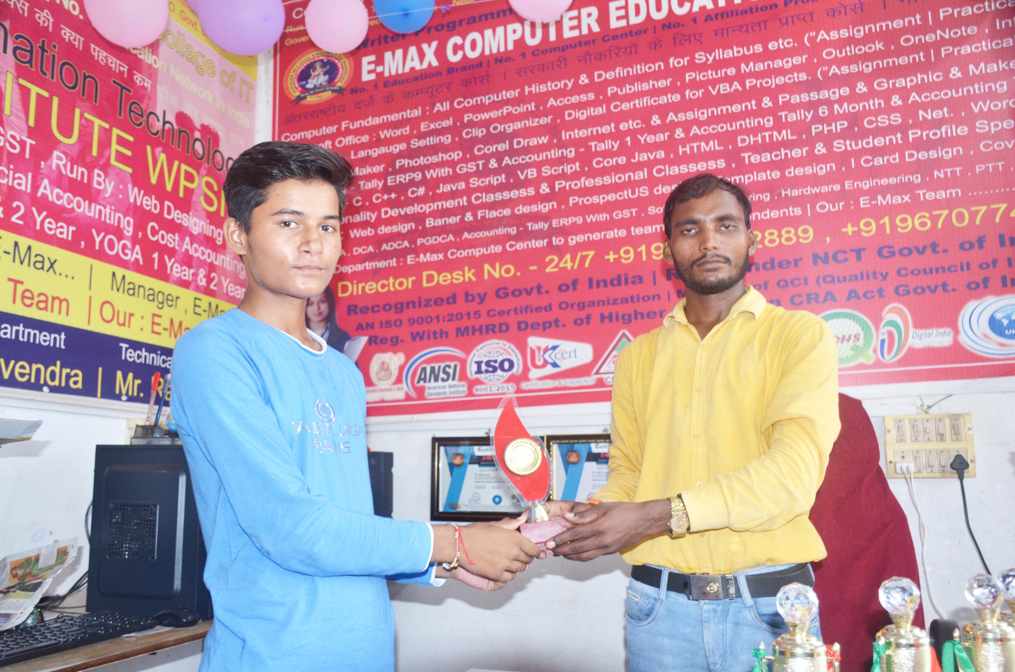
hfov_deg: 57.3
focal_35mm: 33
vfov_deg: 39.8
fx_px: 928
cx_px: 508
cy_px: 336
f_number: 5
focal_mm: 22
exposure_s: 1/60
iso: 800
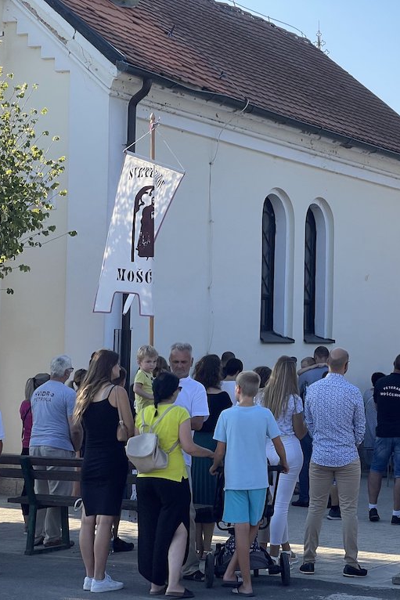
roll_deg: -0.5
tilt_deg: +2.7
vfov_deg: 22.9
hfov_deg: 15.3
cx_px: 327
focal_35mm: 89
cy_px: 300
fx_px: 1483
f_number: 2.2
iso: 20
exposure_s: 1/737
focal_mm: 7.5
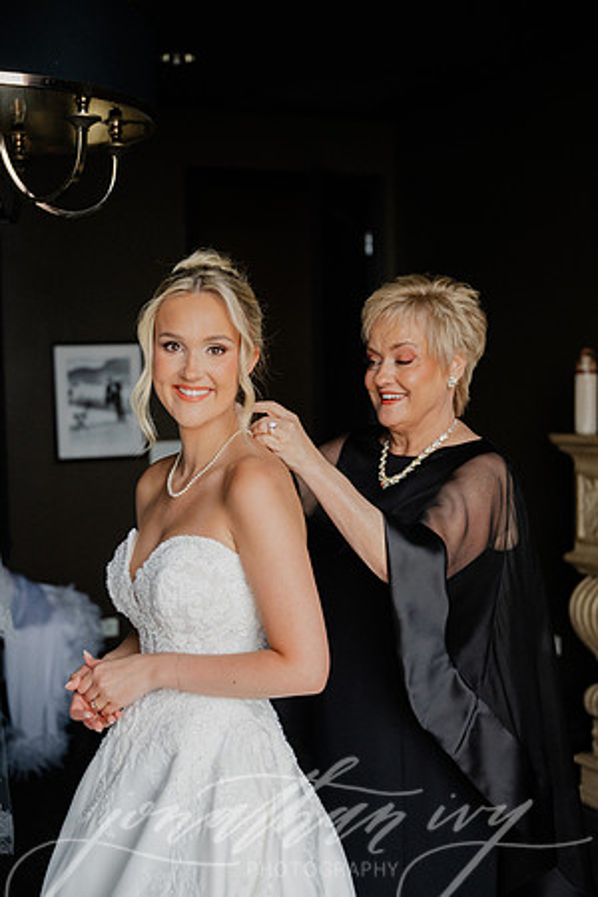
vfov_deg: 38.9
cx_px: 299
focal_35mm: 51
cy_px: 448
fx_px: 1271
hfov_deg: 26.5
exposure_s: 1/200
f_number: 2.8
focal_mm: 51
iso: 1100
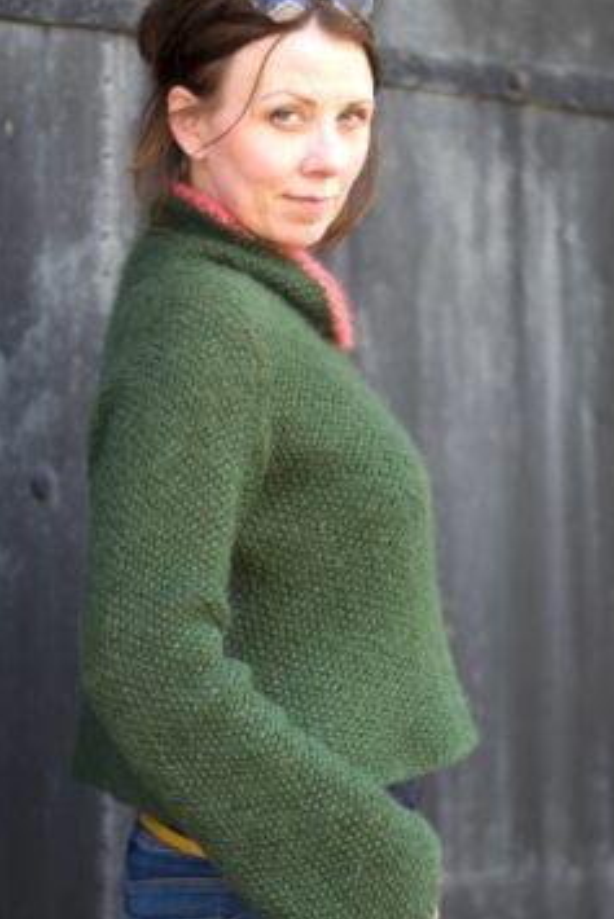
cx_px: 298
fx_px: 2428
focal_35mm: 95
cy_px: 510
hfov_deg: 14.4
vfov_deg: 21.4
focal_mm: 50
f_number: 1.8
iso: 100
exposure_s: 1/320
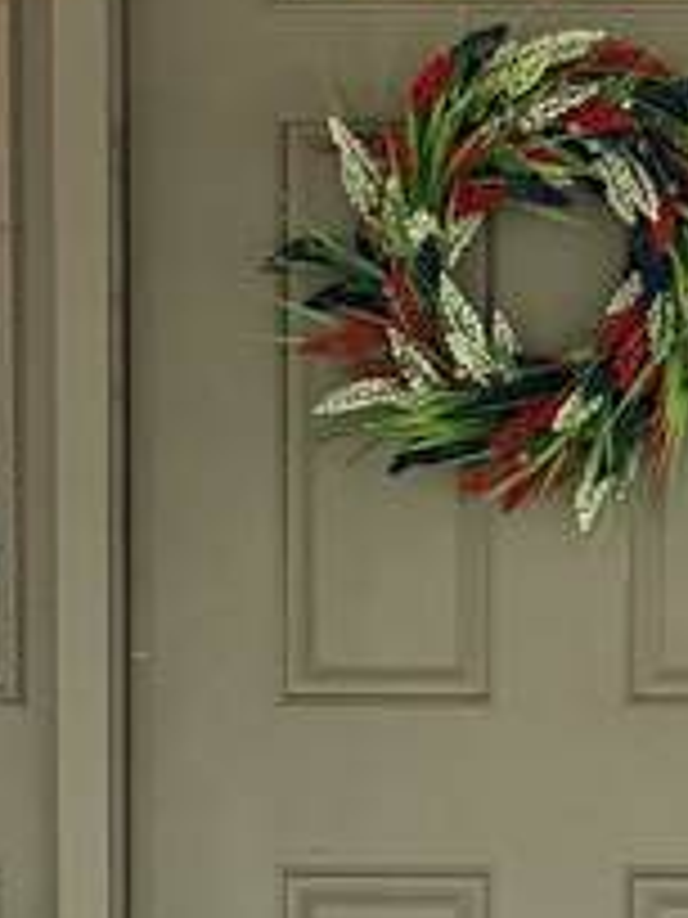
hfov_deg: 13.1
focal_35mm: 113
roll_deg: -0.6
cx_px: 454
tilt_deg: -0.9
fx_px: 2995
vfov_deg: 17.1
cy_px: 868
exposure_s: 1/40
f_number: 1.78
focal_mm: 6.76
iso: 800
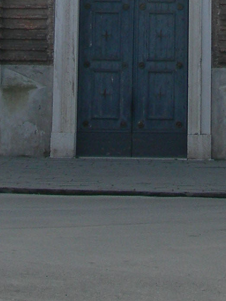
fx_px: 1463
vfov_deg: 10.7
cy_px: -317
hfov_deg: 8.8
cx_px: 145
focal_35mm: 168
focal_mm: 7.8
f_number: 4.8
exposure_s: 1/220
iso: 50
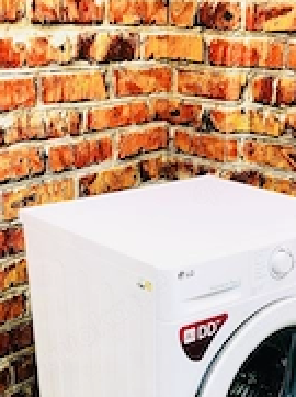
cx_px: 184
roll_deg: -0.5
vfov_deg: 30.0
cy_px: 355
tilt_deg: -26.5
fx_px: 709
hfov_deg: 23.5
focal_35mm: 62
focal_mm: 3.99
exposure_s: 1/30
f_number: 1.8
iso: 40
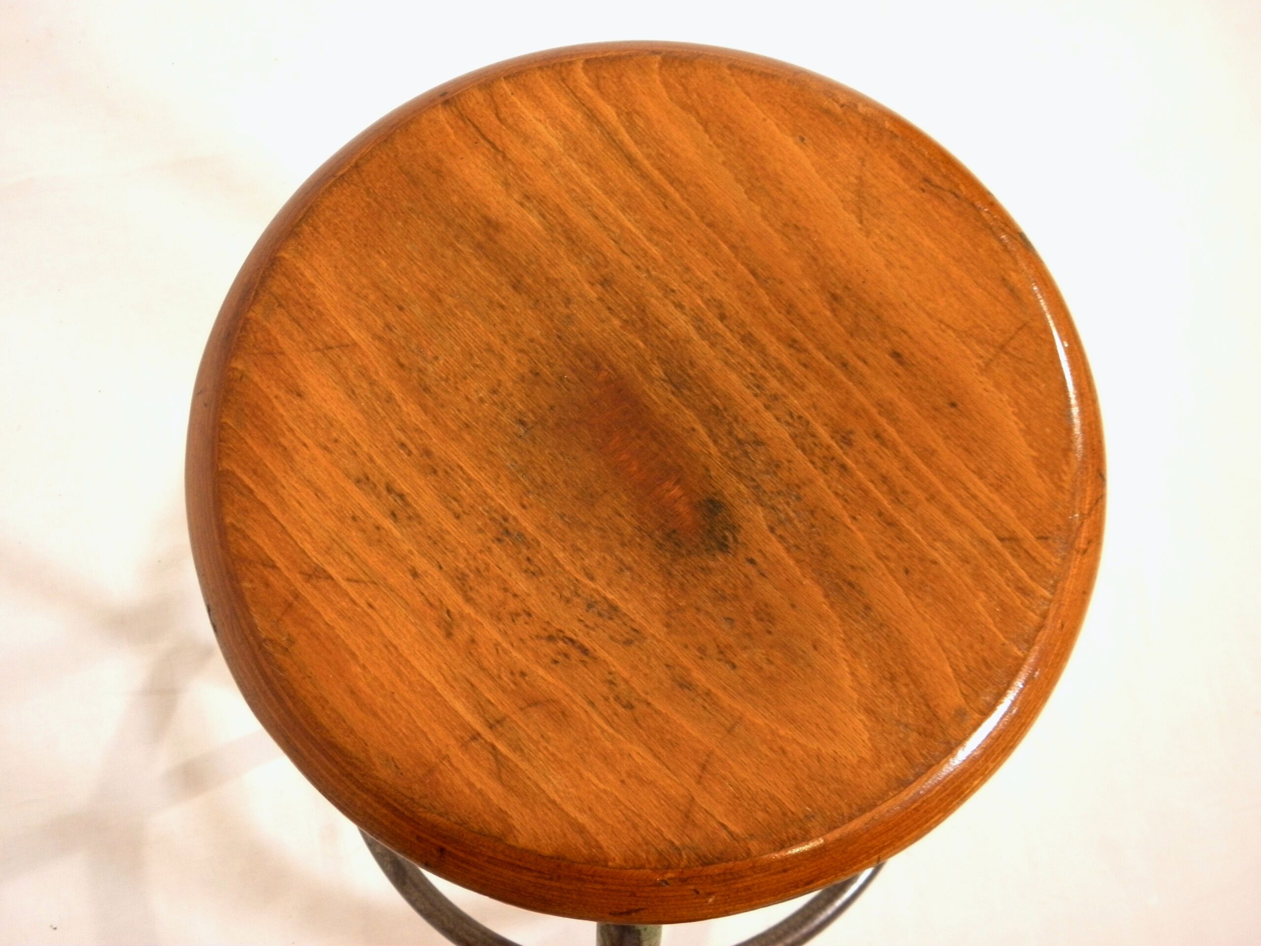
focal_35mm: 47
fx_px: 1712
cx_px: 630
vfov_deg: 30.9
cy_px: 473
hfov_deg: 40.4
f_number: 3.9
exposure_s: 1/8
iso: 200
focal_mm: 8.6
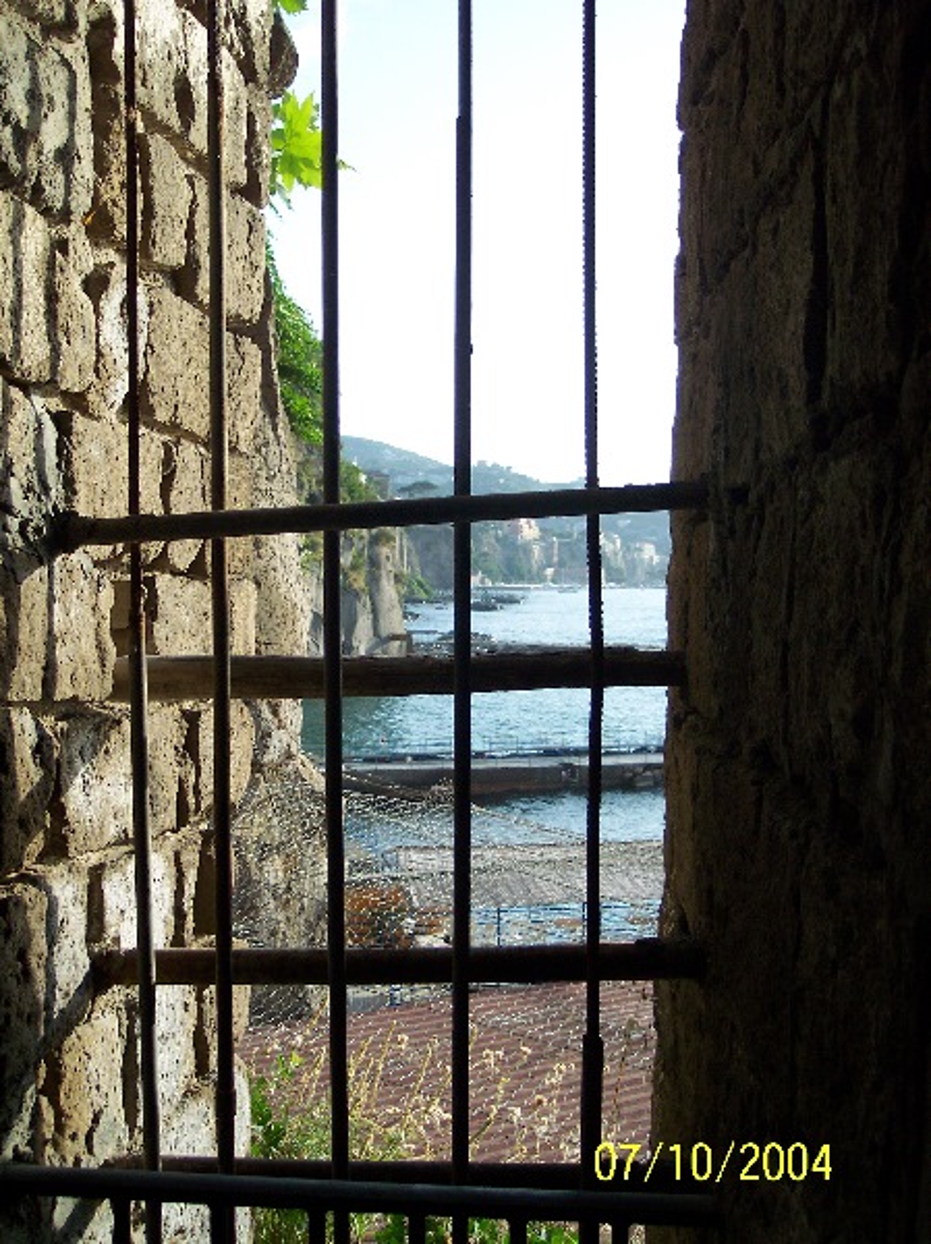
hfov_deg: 37.7
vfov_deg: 49.0
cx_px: 466
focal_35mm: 38
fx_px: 1365
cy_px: 622
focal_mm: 8
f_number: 2.8
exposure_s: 1/700
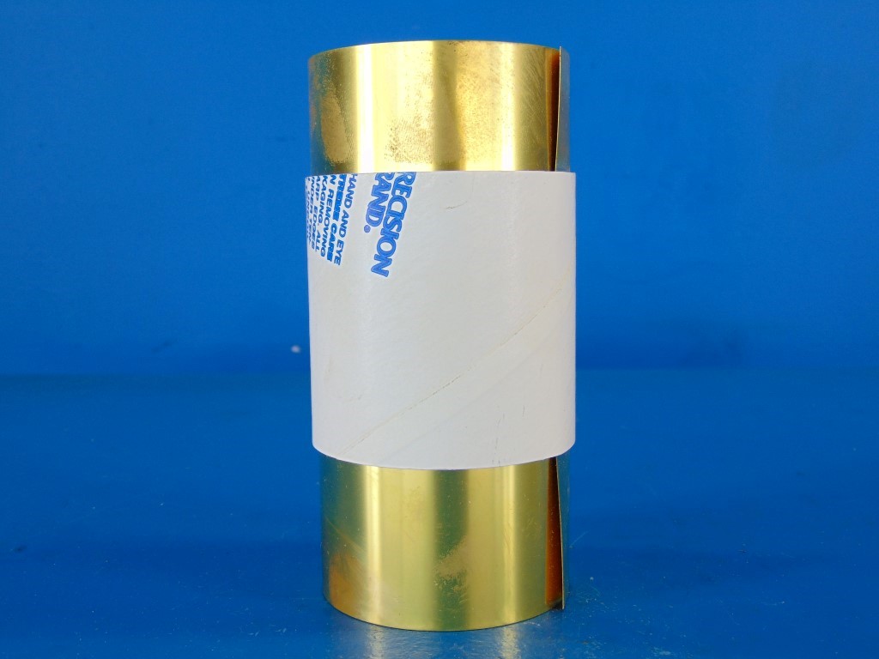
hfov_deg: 44.8
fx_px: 1067
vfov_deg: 34.3
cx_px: 440
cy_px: 330
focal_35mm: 42
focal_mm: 7.6
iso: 80
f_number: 3.3
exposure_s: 1/60
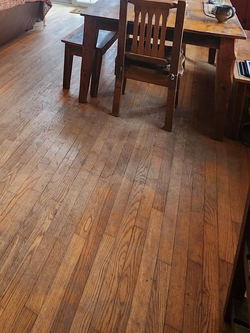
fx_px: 308
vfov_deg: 46.0
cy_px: -12
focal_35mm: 32
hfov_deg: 38.8
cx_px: -4
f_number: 2.2
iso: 160
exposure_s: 1/60
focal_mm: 2.2
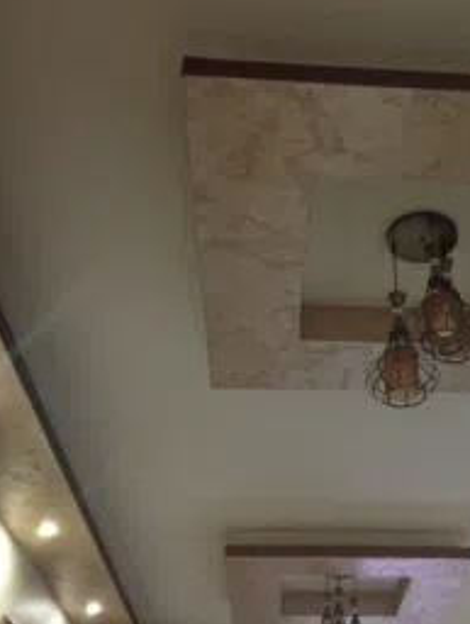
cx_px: 358
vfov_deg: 44.5
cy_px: 251
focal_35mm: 42
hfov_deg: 33.7
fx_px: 758
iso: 3546
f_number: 1.8
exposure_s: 1/16.7
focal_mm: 3.98
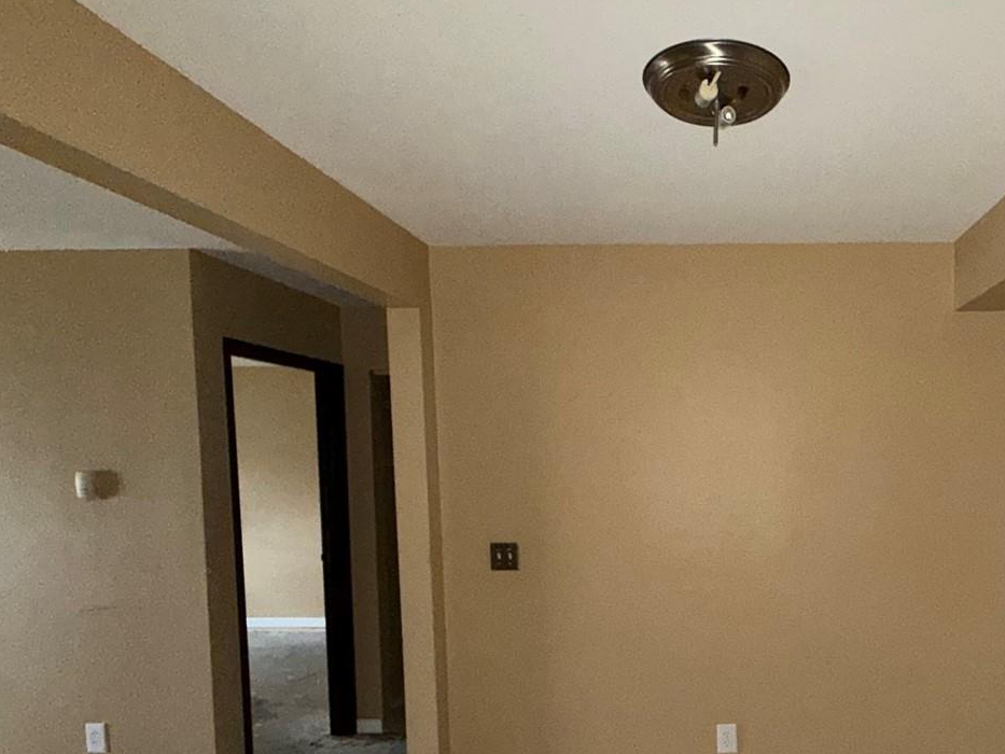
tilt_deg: -4.2
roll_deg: +0.6
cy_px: 504
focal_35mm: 24
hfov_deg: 67.6
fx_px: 697
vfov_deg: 55.6
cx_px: 737
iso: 400
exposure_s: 1/39
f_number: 2.2
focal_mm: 2.22
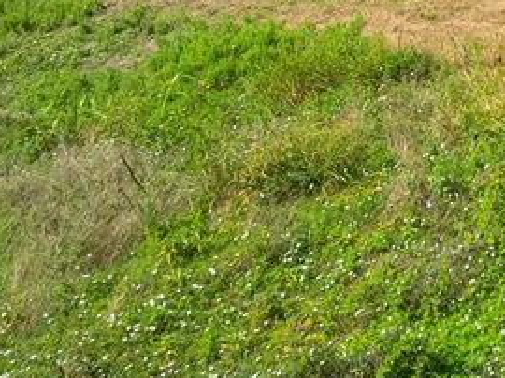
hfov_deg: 18.6
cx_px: 797
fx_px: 1326
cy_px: -225
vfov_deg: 14.8
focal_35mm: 91
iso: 100
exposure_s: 1/240
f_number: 7.1
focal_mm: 12.29
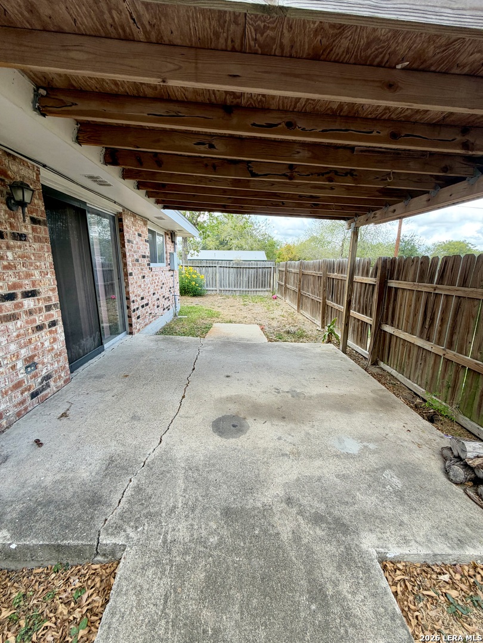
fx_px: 260
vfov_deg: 102.1
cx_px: 242
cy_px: 322
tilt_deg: -12.8
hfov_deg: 85.7
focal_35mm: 14
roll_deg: -1.4
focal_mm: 2.22
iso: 40
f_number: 2.2
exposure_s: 1/127
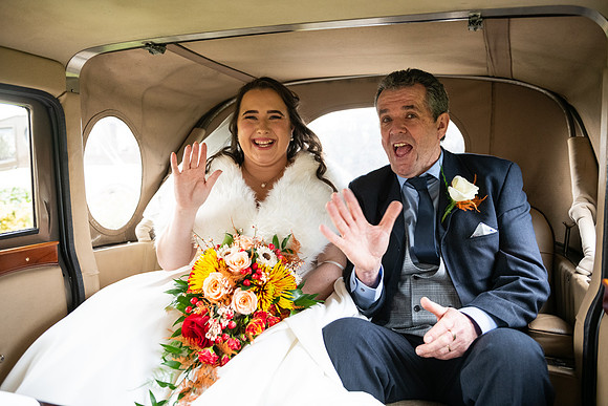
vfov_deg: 42.3
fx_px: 524
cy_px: 203
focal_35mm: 31
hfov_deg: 60.3
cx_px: 304
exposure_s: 1/160
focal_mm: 31
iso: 1600
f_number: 3.5
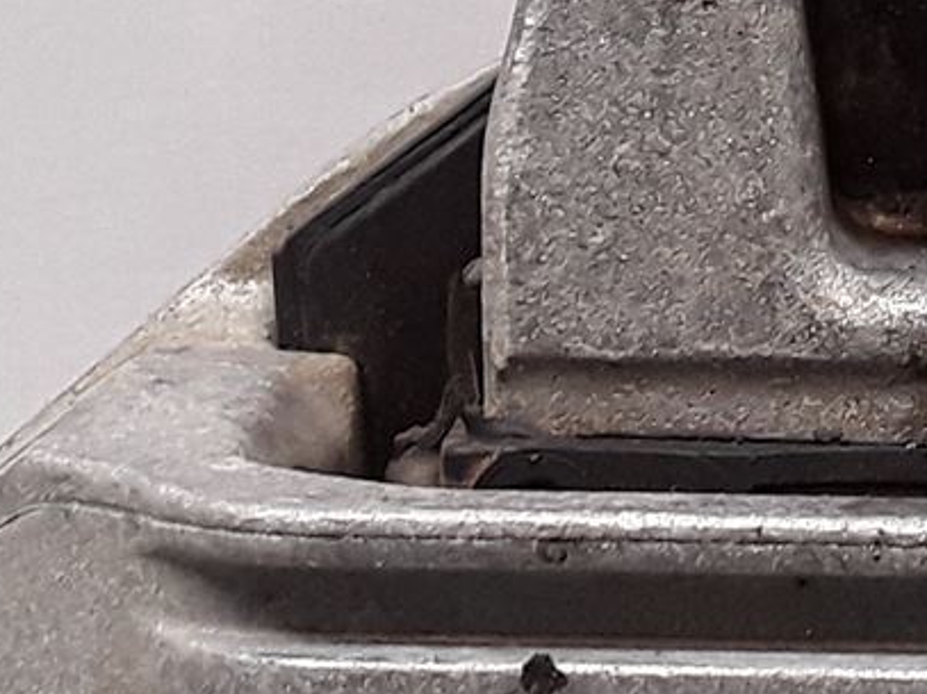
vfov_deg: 10.5
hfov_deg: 13.9
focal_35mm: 141
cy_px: 357
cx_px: 840
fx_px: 3775
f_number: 1.9
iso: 40
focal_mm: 2.91
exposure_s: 1/50
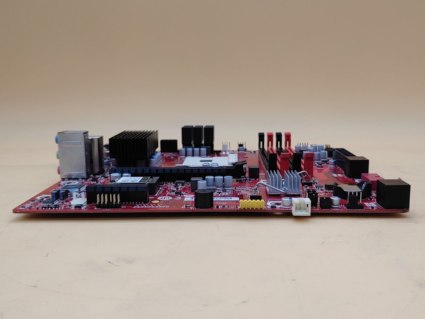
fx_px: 442
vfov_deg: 39.7
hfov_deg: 51.4
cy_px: 160
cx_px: 212
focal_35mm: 36
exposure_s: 1/121
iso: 50
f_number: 1.8
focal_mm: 4.36
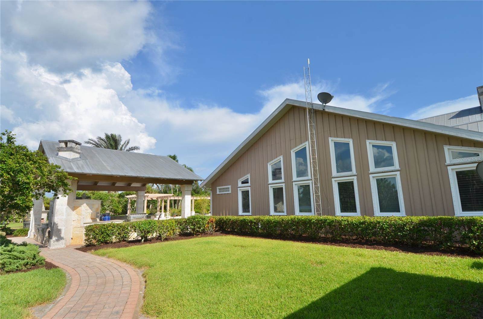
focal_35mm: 18
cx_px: 242
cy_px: 160
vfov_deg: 67.1
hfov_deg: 90.1
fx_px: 241
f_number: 9
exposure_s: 1/320
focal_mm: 12
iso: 100
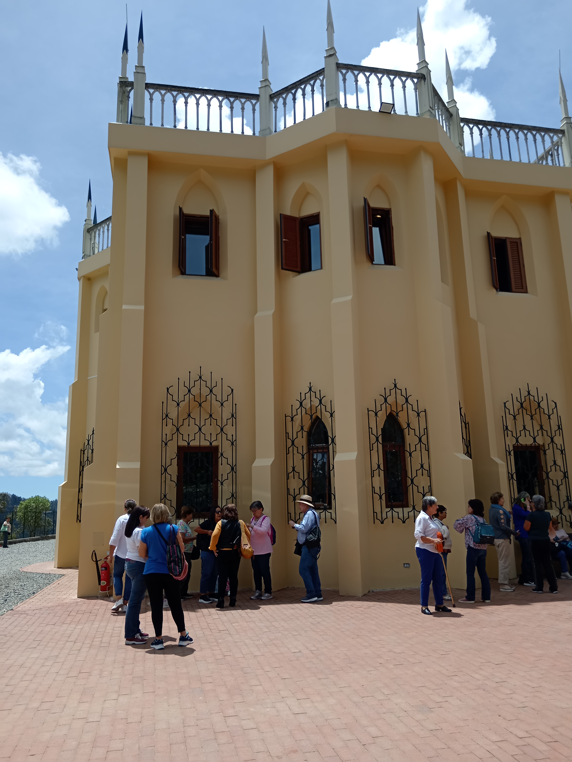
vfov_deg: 65.3
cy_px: 381
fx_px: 595
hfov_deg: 51.4
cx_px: 286
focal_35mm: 27
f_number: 1.9
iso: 100
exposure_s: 1/1264
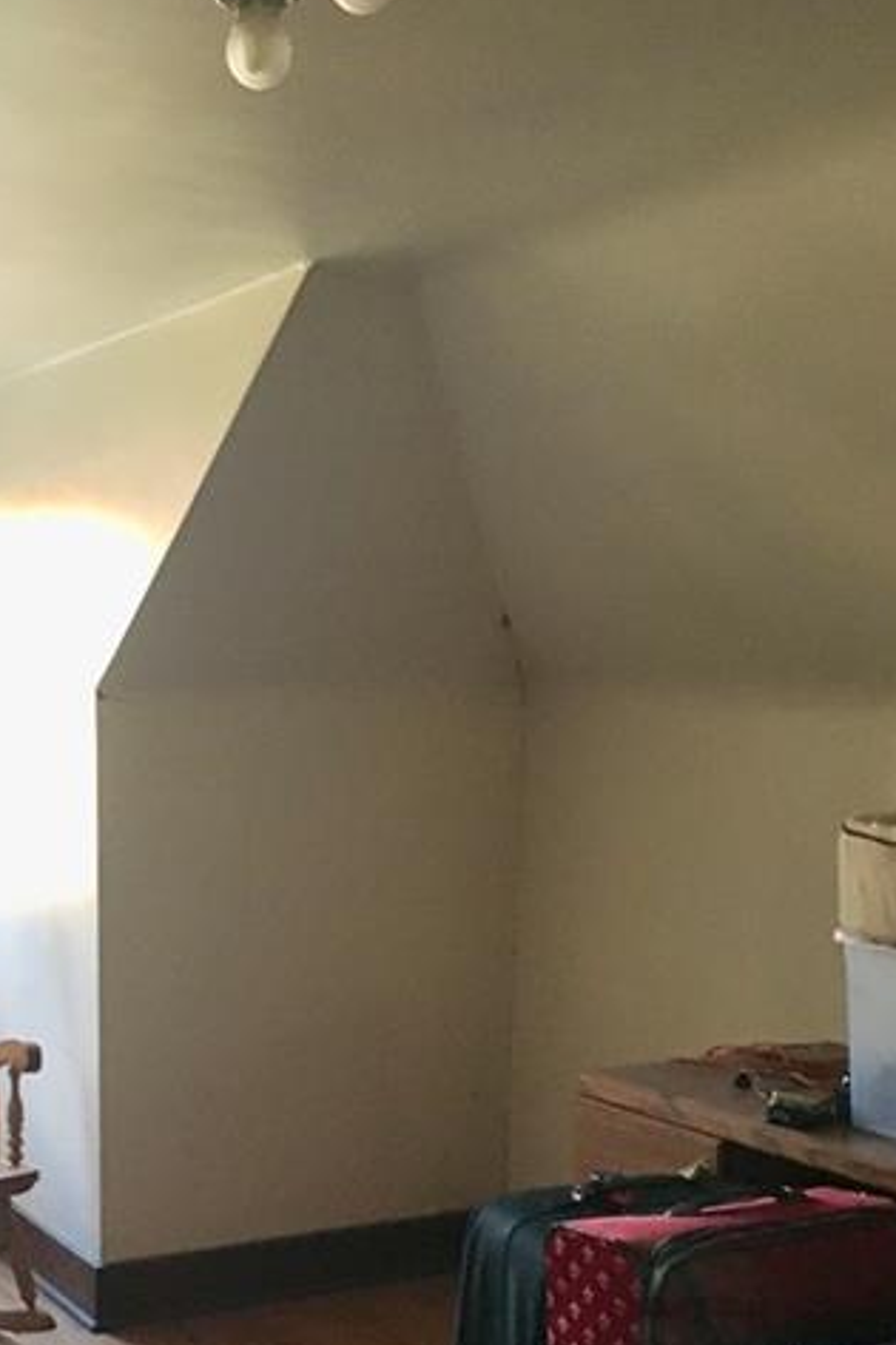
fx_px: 1831
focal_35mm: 49
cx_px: 239
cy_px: 1001
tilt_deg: -10.9
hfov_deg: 27.2
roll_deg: -1.5
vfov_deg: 39.3
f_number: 2.2
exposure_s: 1/30
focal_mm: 4.15
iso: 200
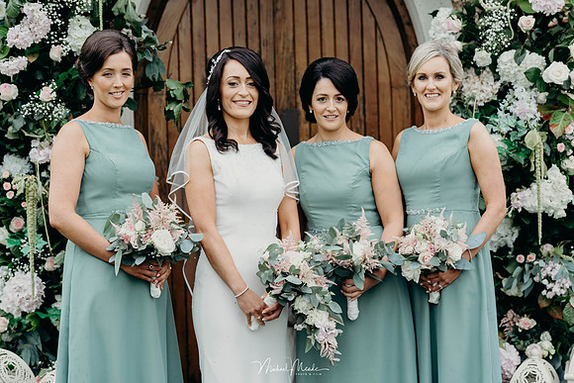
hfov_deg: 23.9
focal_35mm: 85
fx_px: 1356
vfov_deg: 16.1
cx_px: 287
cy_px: 192
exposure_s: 1/200
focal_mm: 85
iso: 100
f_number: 2.2
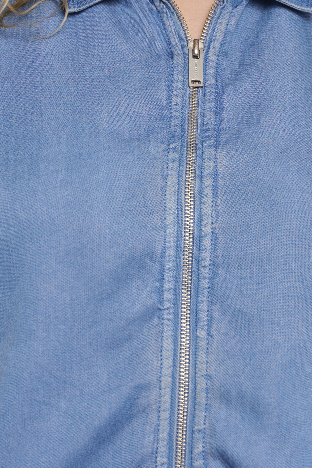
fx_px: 2704
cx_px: 193
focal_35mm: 208
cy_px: 216
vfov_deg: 9.9
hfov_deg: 6.6
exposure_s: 1/160
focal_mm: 125
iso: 125
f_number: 8
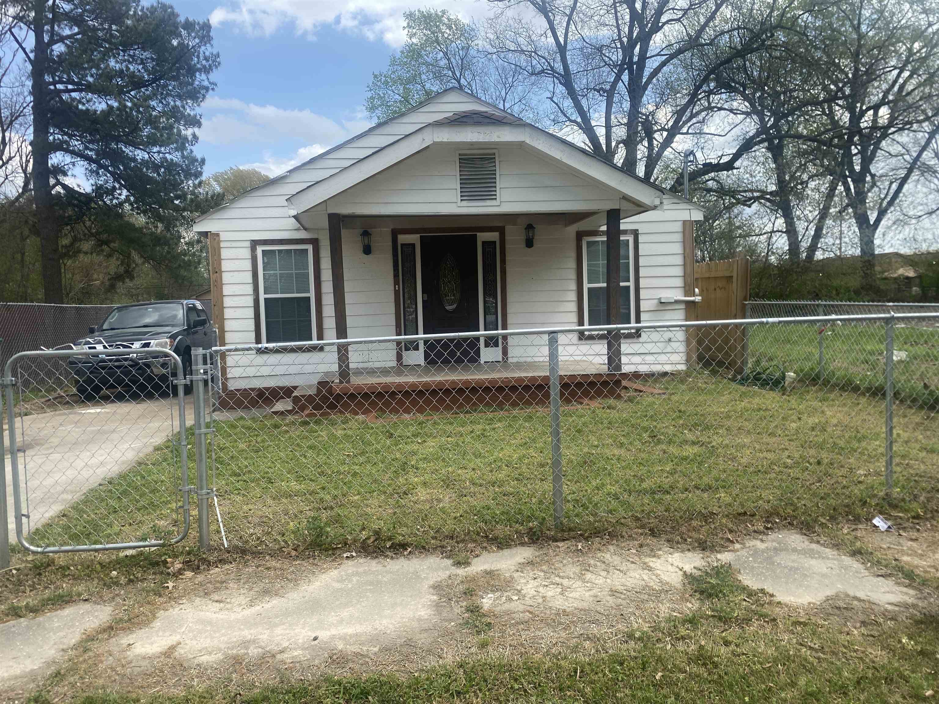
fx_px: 705
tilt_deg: -4.6
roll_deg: +2.3
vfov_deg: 53.1
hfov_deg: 67.3
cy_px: 352
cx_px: 470
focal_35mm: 26
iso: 32
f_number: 1.8
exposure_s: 1/1504
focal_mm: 4.25
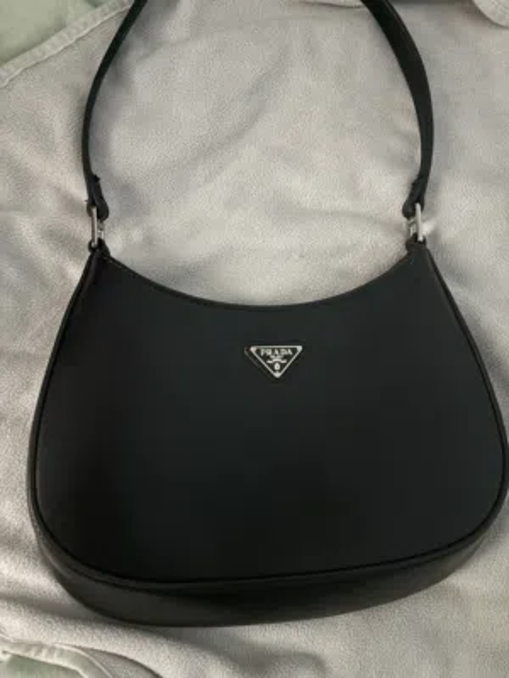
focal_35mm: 26
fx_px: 510
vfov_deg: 67.3
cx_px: 254
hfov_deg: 53.1
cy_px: 339
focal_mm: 5.96
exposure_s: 1/20
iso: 1000
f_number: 1.6
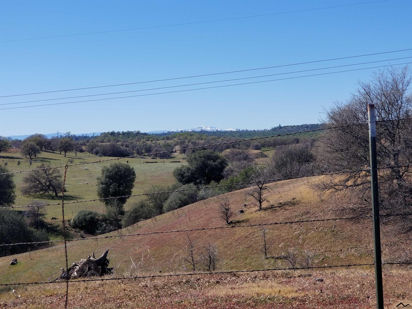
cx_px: 206
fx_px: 619
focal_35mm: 52
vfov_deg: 28.0
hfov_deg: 36.8
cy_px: 154
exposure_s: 1/904
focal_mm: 6
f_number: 2.4
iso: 25
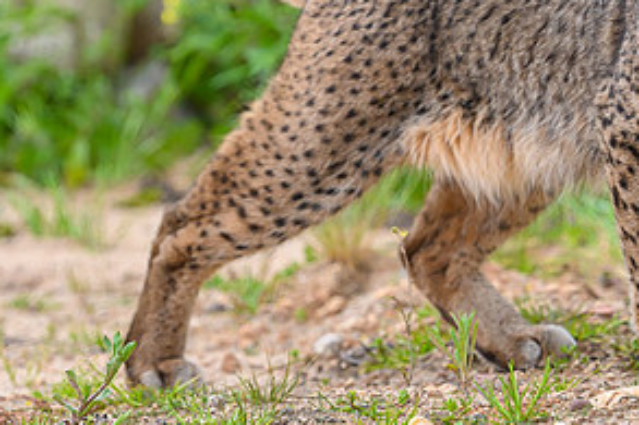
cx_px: 674
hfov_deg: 1.7
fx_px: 21961
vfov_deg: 1.1
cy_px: -62
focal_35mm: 1238
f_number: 4
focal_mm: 400
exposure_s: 1/1000
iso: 800
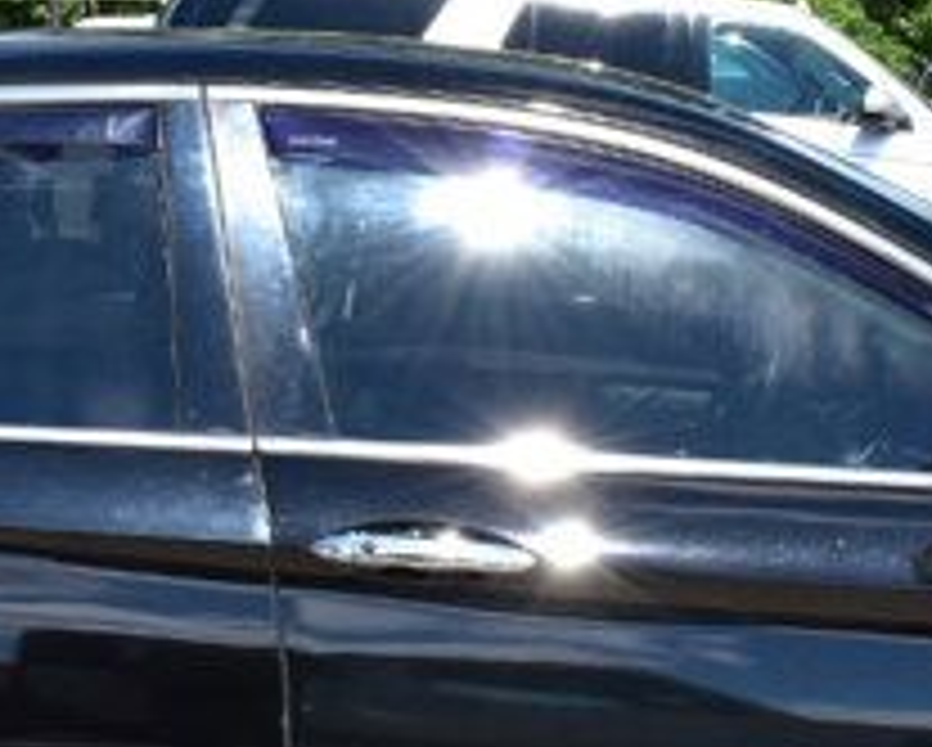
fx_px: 3838
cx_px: 315
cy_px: 410
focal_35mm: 139
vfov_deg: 11.1
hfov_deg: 13.8
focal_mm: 20
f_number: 11
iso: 400
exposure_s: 1/500
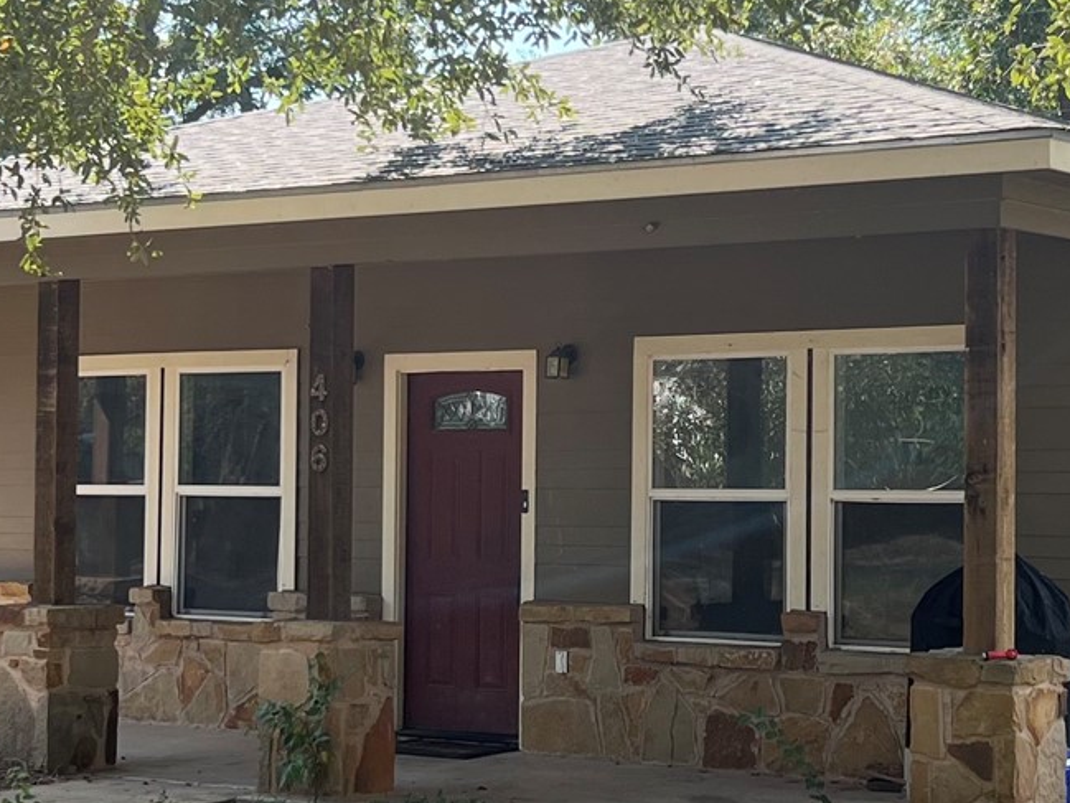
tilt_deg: +1.9
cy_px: 383
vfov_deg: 18.0
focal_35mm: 82
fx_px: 2535
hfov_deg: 23.8
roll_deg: -0.5
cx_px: 666
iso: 50
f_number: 1.5
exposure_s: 1/965
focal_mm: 5.7
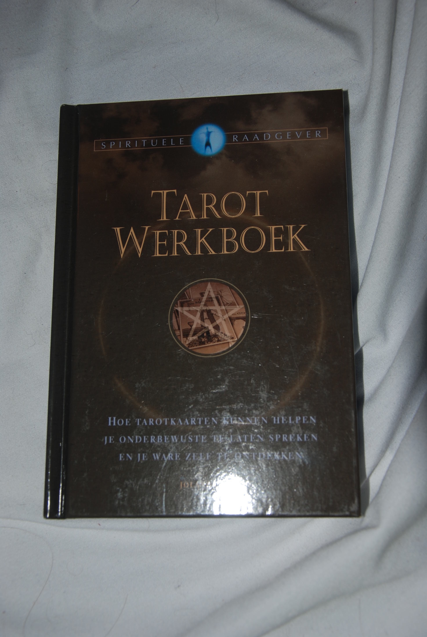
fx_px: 797
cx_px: 214
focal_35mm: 45
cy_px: 318
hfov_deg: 30.0
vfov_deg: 43.5
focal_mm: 30
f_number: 4.2
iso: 100
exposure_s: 1/8
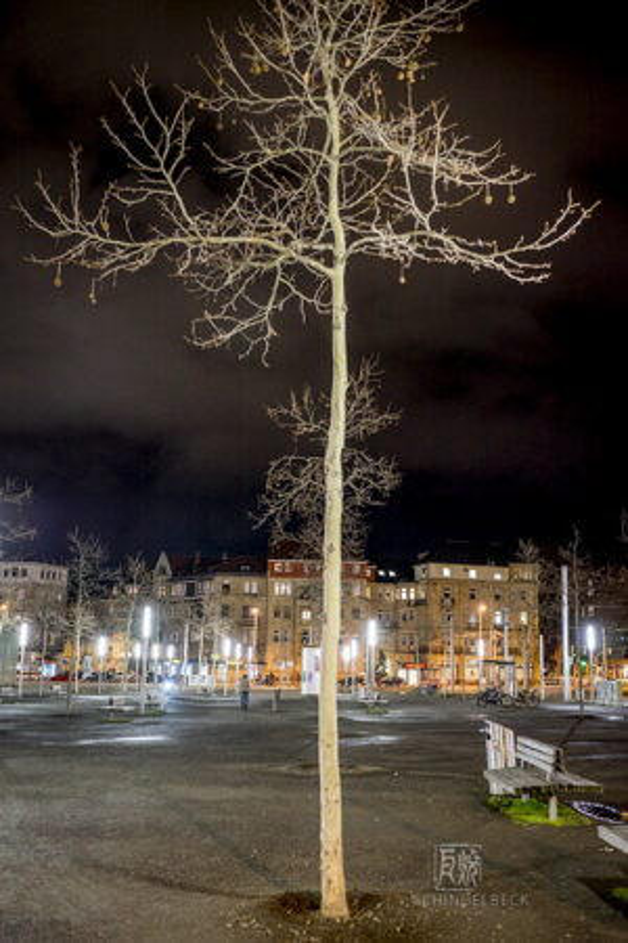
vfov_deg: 54.4
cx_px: 314
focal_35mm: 35
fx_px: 916
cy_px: 472
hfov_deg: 37.9
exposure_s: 1/15
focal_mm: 35
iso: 1250
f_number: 2
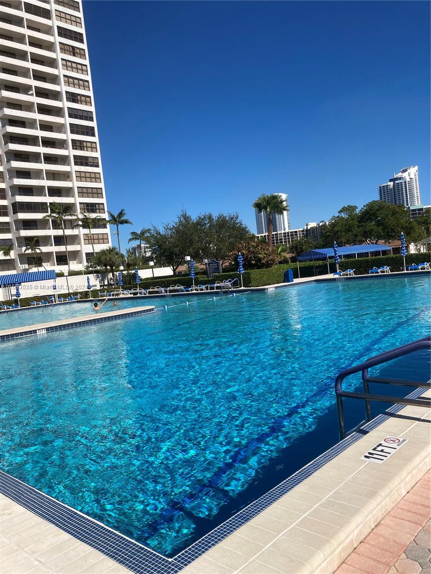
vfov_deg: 63.4
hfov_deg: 49.7
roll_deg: +7.0
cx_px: 216
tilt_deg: -2.3
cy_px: 287
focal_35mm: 28
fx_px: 465
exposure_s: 1/3247
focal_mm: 3.99
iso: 20
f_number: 1.8
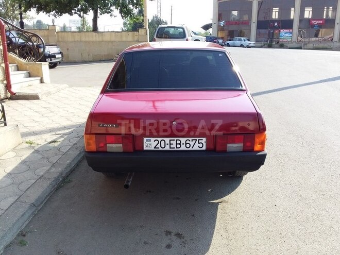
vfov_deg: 45.4
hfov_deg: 58.4
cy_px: 128
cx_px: 170
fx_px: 304
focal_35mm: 31
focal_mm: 3.3
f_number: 2.2
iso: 40
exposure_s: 1/516
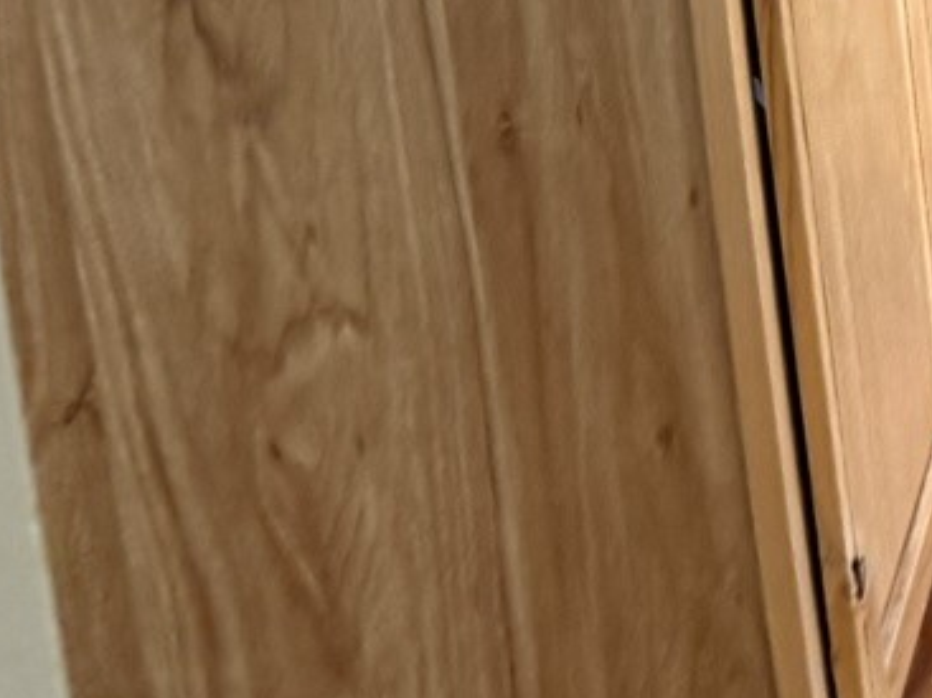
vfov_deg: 9.9
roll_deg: +2.3
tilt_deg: -11.3
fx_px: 3607
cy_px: -916
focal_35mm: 134
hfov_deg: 12.5
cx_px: 2001
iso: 250
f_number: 1.78
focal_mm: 6.76
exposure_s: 1/60
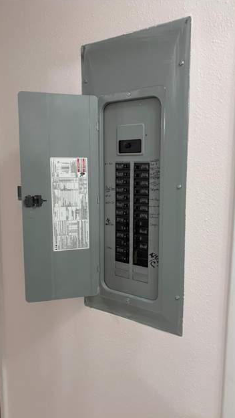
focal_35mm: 29
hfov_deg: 40.2
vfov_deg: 66.1
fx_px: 321
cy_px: 209
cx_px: 126
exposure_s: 1/60
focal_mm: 5.96
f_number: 1.6
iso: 125
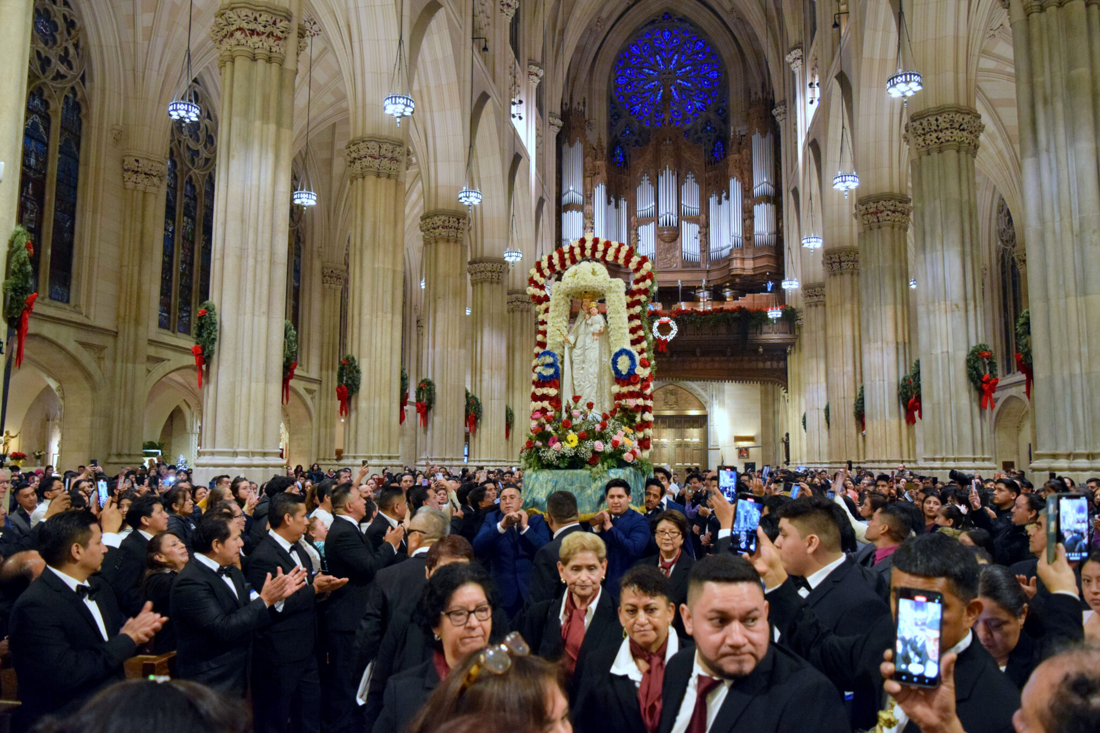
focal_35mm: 30
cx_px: 550
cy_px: 366
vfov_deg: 43.6
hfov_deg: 61.9
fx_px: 917
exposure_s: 1/60
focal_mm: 20
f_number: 3.5
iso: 2200
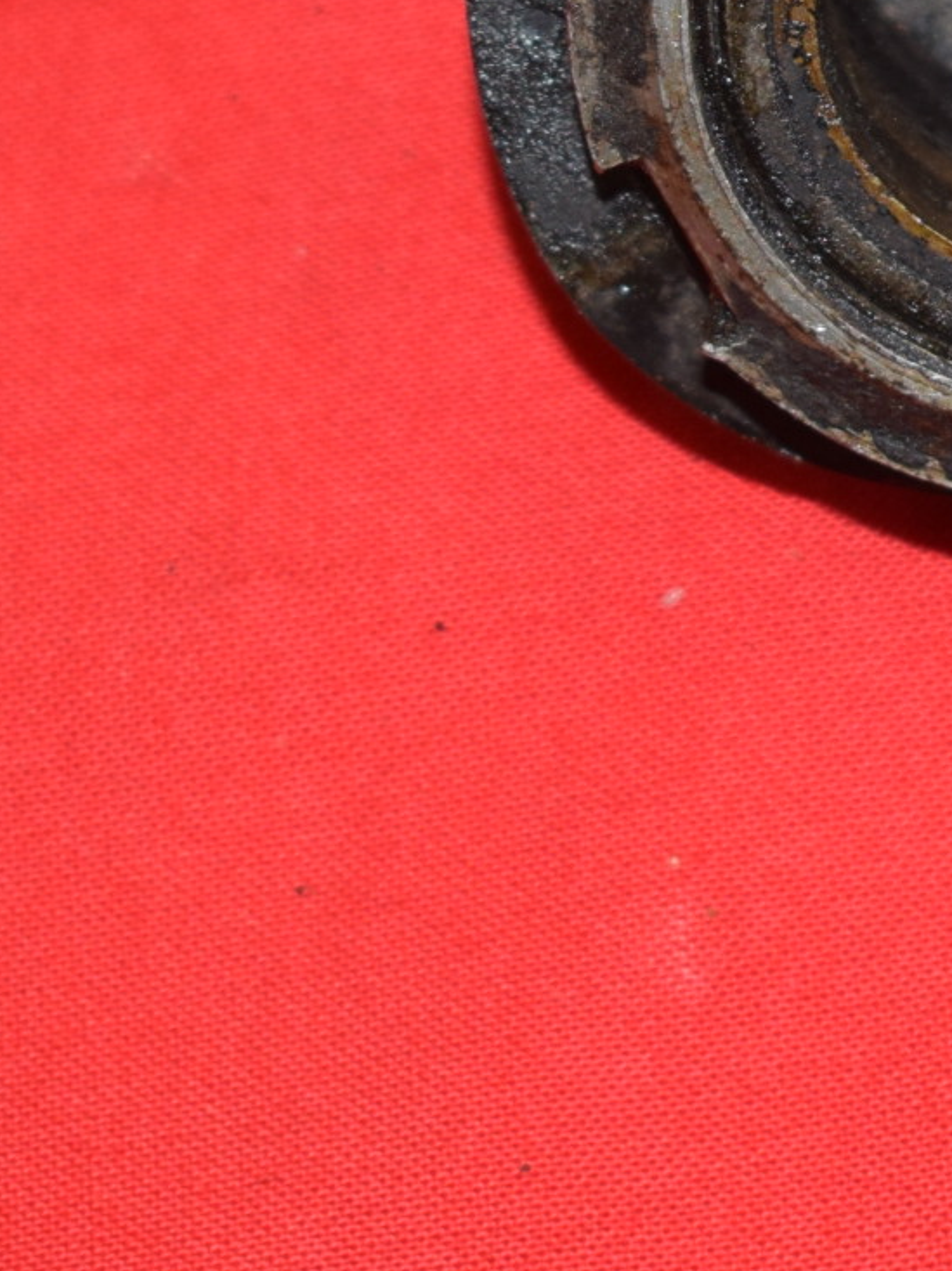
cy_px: -118
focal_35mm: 224
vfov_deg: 8.8
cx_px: 1361
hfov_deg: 6.6
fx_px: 8221
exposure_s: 1/40
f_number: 5.6
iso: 160
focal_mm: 38
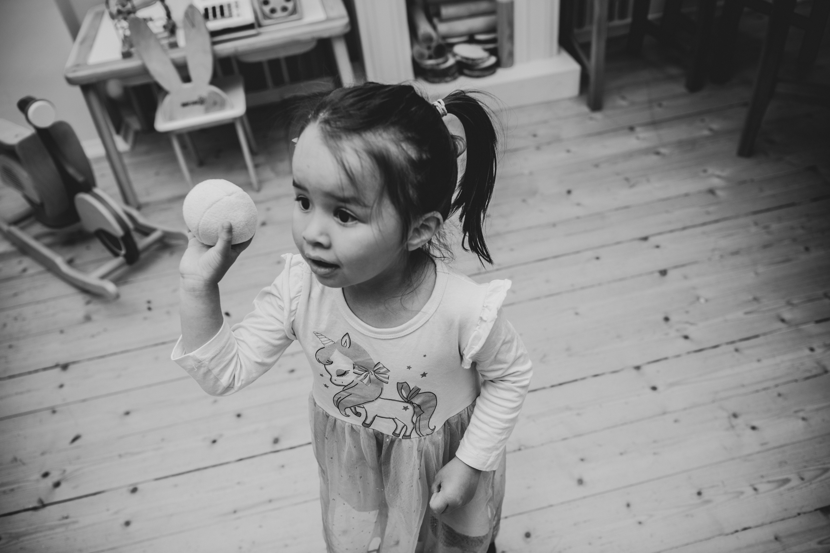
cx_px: 415
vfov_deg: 42.3
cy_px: 276
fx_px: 715
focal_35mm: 31
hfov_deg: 60.3
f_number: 3.5
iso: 100
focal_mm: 31
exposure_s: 1/160
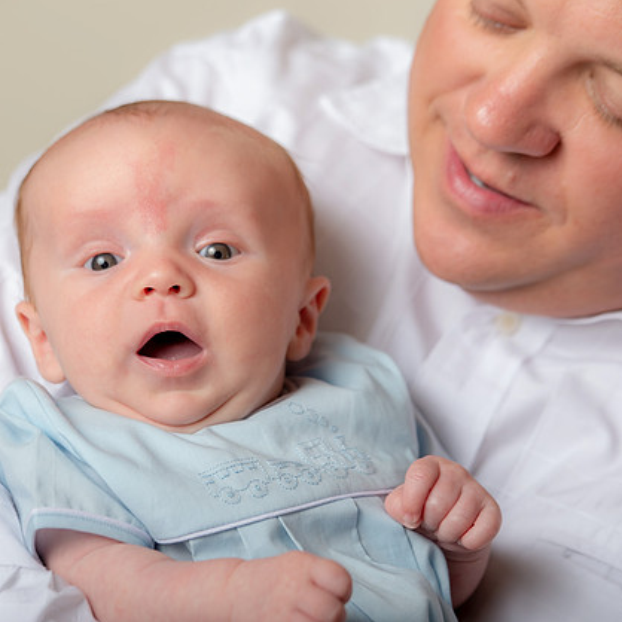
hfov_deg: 8.5
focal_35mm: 206
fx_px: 4188
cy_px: 311
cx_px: 260
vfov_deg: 8.5
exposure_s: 1/200
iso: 250
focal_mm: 160
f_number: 5.6
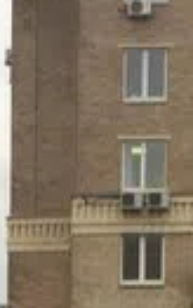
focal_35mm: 225
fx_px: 1891
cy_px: 689
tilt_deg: -6.5
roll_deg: -0.1
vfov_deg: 8.6
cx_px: -108
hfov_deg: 5.8
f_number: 2.2
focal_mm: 4.15
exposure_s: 1/100
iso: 32
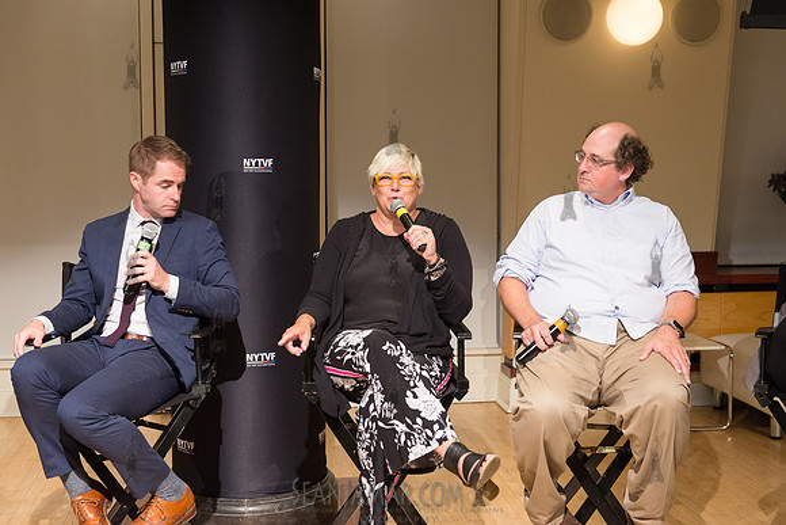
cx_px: 393
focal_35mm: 48
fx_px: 1048
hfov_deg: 41.1
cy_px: 262
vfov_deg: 28.1
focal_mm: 48
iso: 2500
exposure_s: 1/200
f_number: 4
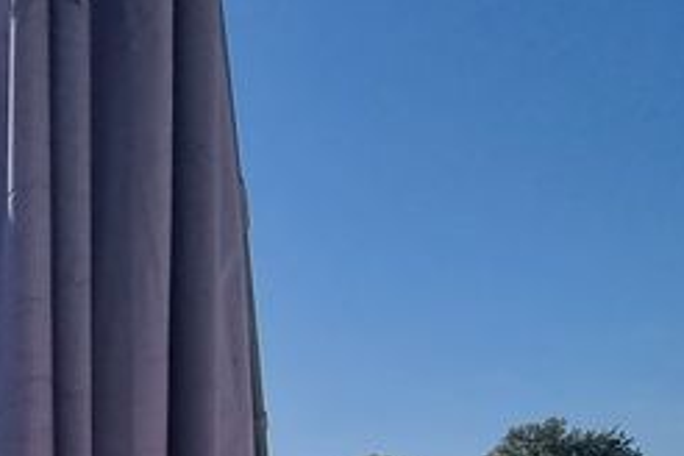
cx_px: -270
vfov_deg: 19.1
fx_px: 1045
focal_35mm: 55
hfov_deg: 27.9
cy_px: 809
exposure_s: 1/4896
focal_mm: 2.2
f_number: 2.2
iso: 50
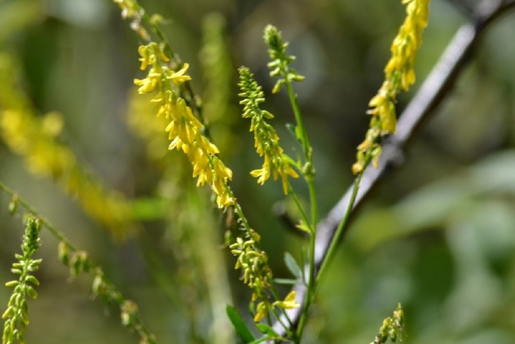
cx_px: 204
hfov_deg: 3.1
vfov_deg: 2.1
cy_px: 190
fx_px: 9455
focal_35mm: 661
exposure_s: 1/125
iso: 100
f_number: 8
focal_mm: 300
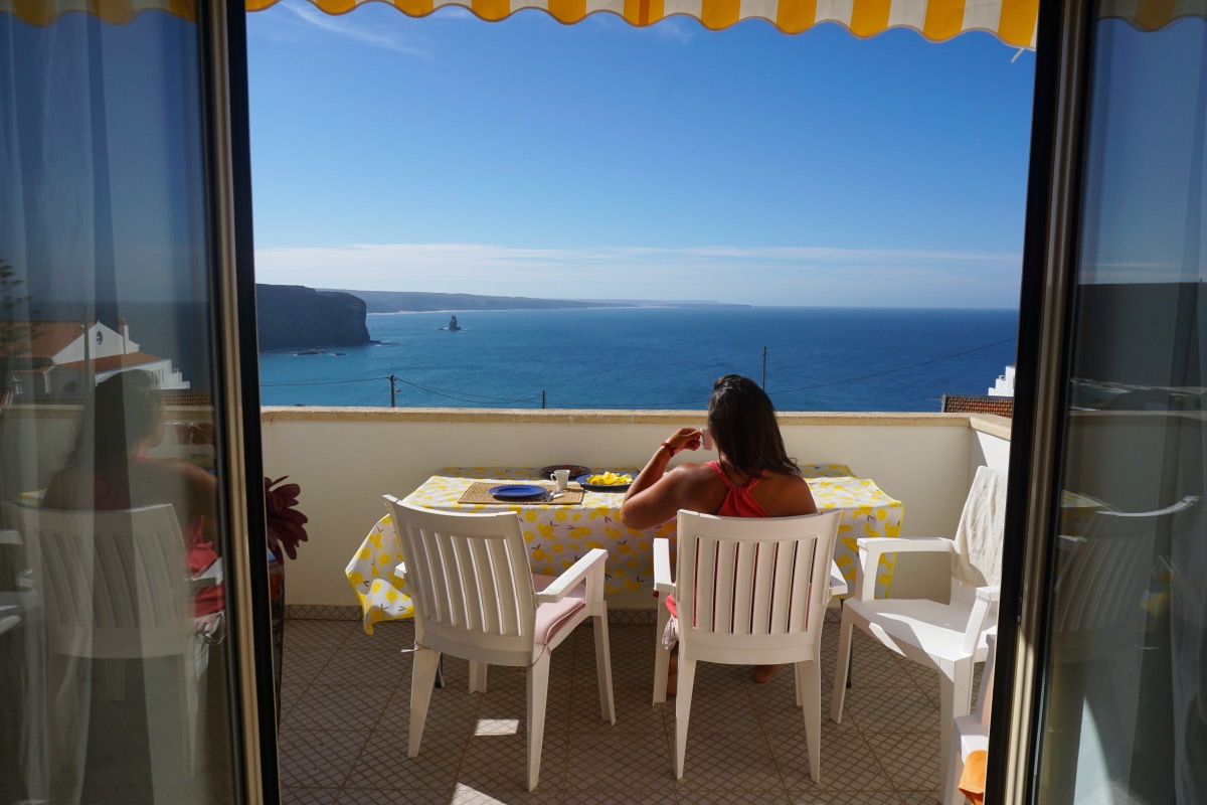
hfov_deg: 73.7
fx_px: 805
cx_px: 604
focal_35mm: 24
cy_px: 402
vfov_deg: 53.1
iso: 160
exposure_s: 1/800
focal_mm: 16
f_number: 9
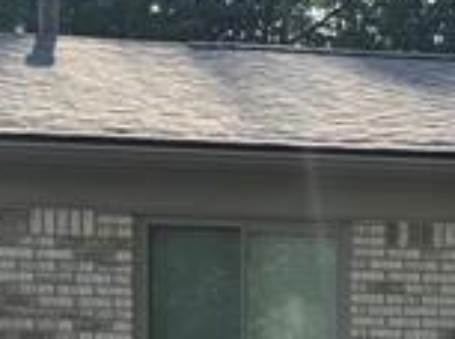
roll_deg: -1.0
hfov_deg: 11.6
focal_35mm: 161
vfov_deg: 9.0
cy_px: 482
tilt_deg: +0.5
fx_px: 2111
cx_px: 740
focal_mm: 6.76
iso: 100
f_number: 1.78
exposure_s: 1/1585
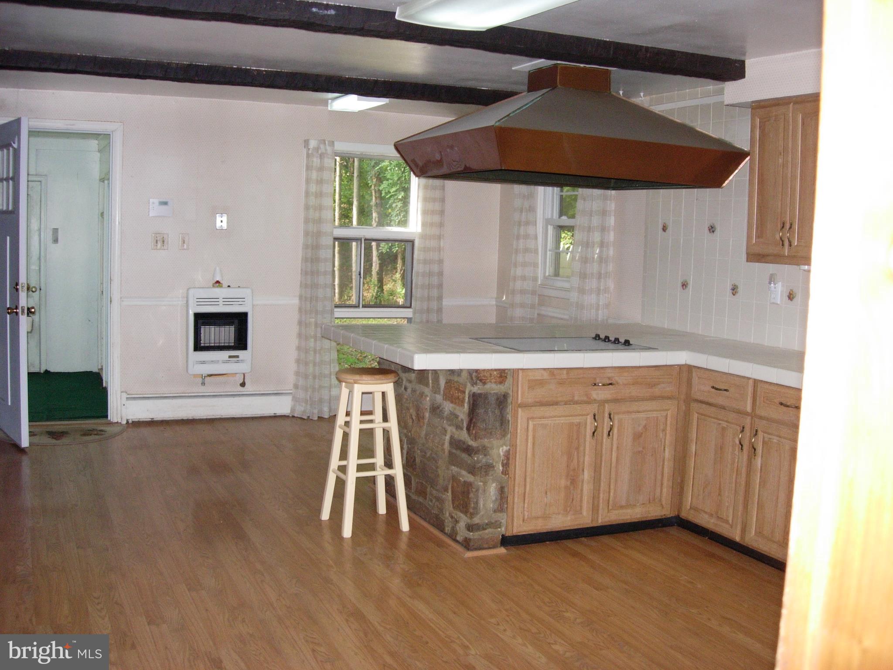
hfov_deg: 49.0
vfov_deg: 37.7
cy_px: 335
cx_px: 446
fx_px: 980
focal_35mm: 38
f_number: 2.8
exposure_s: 1/157
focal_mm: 7.8
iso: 194
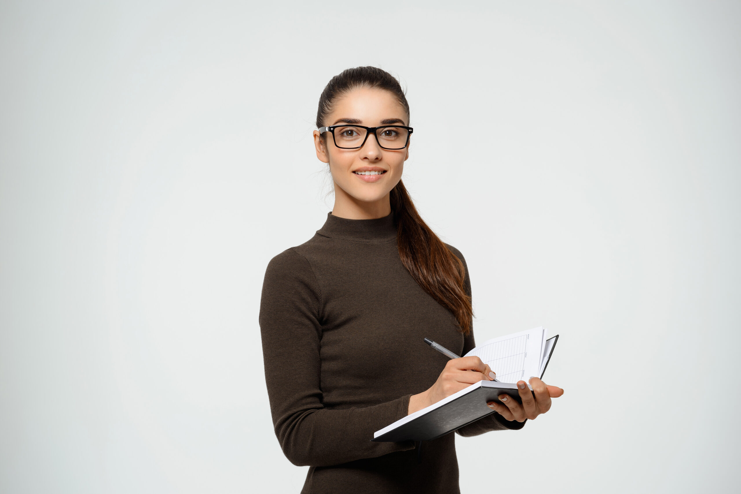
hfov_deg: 28.8
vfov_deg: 19.5
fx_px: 1441
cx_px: 370
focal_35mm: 70
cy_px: 247
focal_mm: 70
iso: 100
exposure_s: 1/160
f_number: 7.1
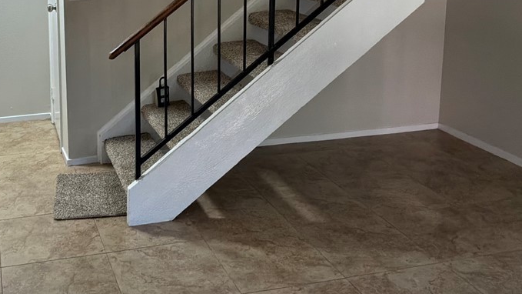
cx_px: 148
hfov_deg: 43.5
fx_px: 637
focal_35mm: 46
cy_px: 17
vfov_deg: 25.0
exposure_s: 1/60
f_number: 1.8
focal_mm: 3
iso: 100
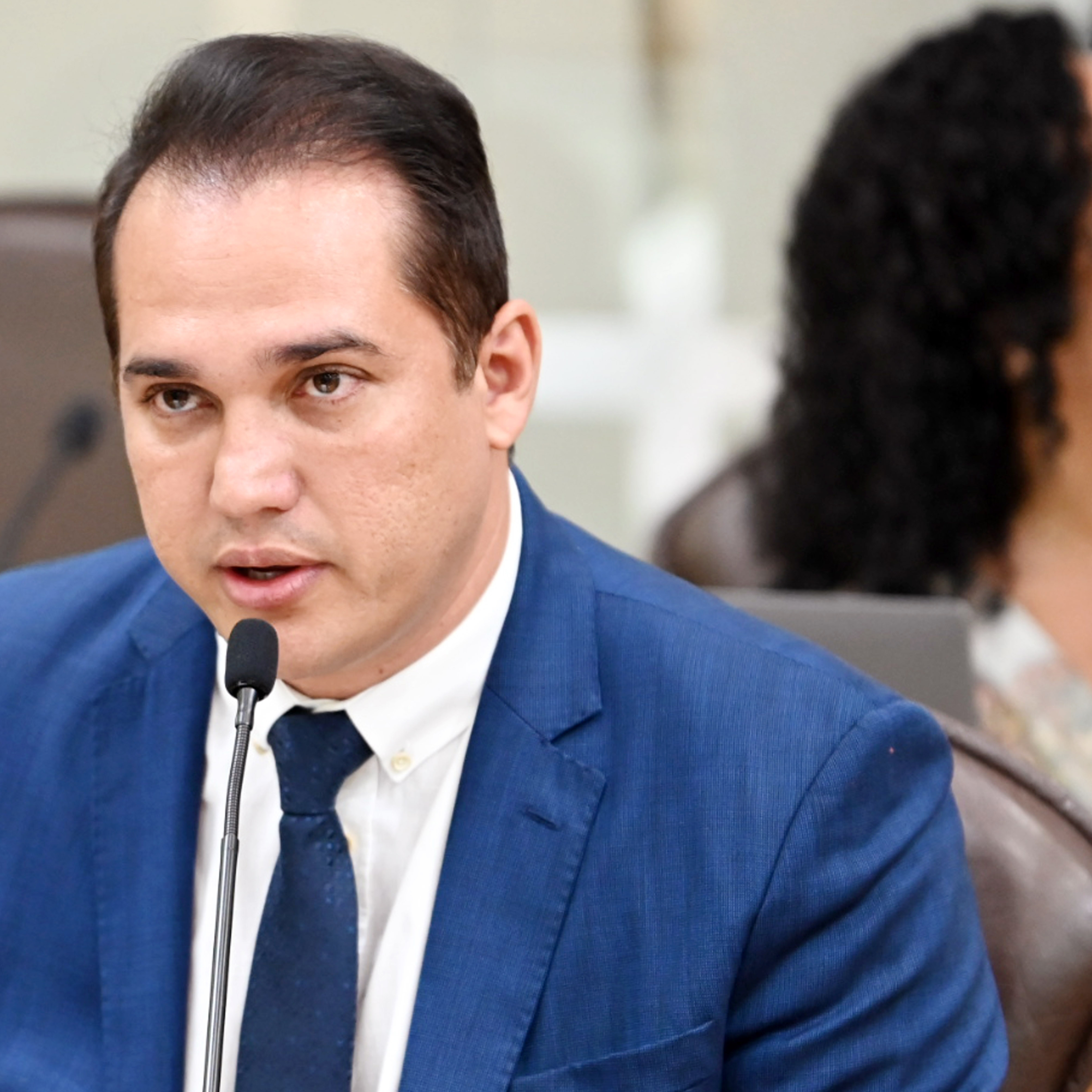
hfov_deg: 4.6
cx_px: 342
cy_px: 545
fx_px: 13705
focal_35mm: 384
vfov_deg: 4.6
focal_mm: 200
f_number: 3.2
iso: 3200
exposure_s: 1/200
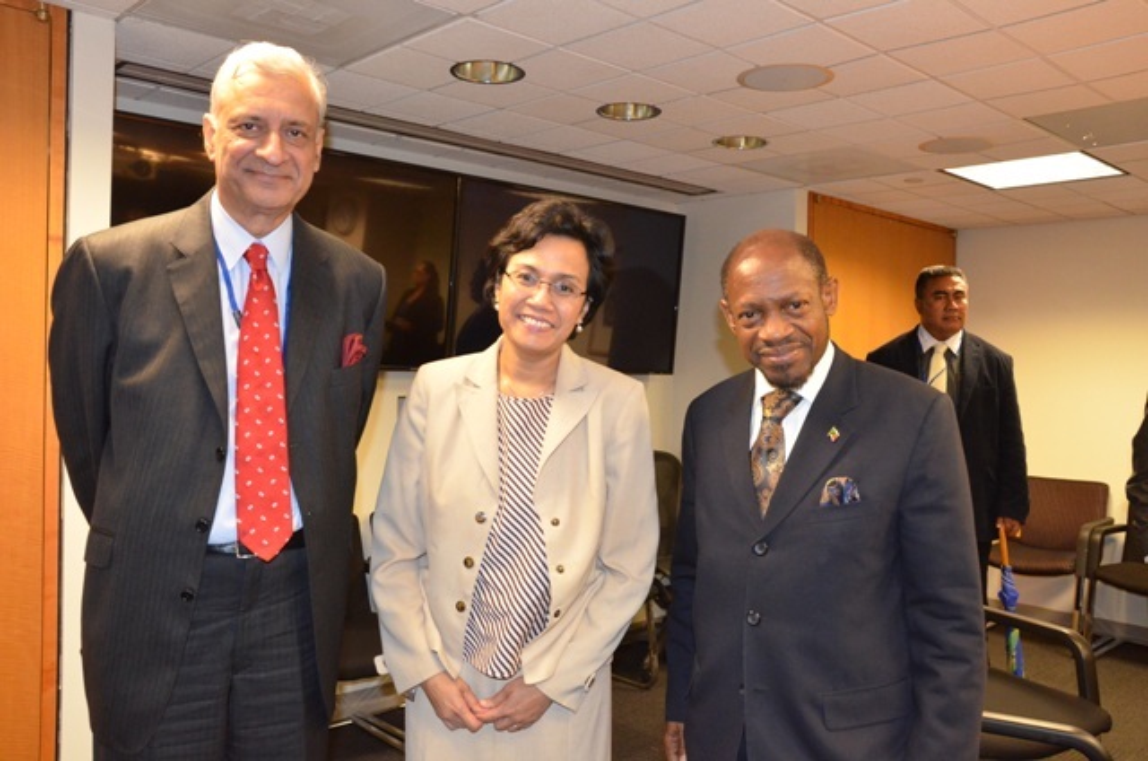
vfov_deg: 41.5
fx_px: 1002
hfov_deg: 59.6
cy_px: 380
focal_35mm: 32
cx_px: 574
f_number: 7.1
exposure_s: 1/60
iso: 3200
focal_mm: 21
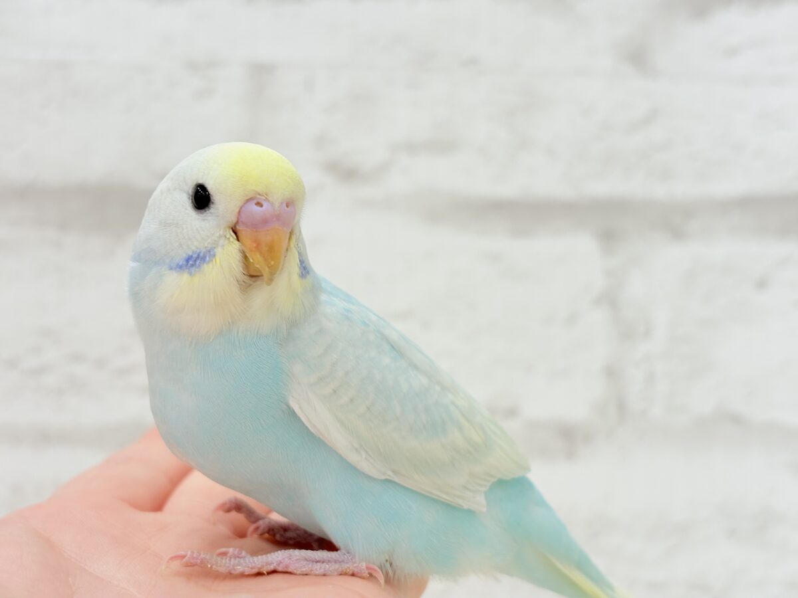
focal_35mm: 52
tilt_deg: +2.4
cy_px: 299
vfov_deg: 28.0
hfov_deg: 36.8
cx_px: 399
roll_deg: +0.5
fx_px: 1199
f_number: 1.6
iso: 64
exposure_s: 1/100
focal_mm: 5.96
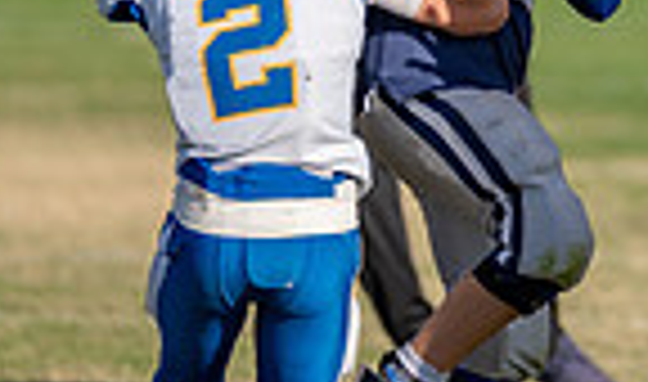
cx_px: 646
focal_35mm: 1029
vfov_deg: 1.2
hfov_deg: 2.1
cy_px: -226
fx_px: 17894
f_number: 2.8
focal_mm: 200
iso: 100
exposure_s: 1/2000
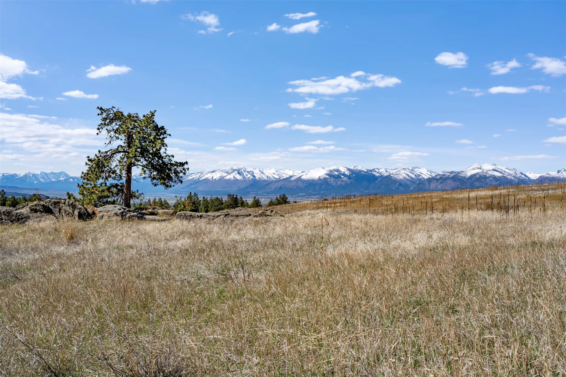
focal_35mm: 28
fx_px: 440
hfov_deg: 65.5
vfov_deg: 46.4
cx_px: 283
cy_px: 188
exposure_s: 1/1000
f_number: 9
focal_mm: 28
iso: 250
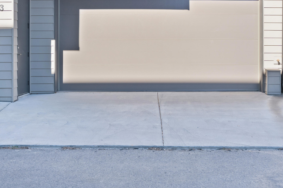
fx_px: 432
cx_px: 160
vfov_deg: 24.3
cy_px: 44
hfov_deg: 36.2
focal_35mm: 55
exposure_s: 1/800
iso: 320
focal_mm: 35
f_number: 5.6
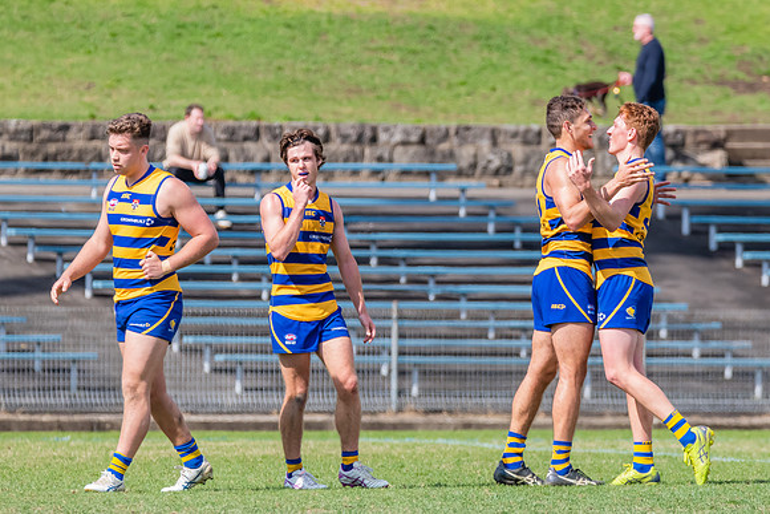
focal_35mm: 590
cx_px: 533
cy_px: 166
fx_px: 12622
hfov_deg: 3.5
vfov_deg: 2.3
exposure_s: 1/1600
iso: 800
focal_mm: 360
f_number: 8
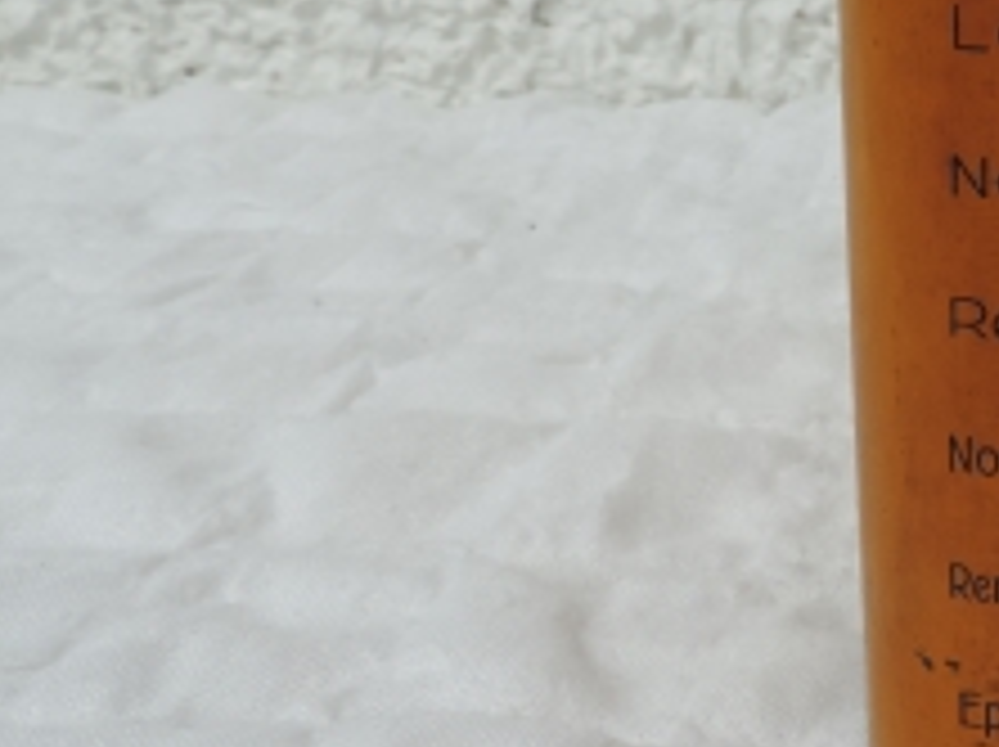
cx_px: 1130
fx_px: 1874
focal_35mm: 65
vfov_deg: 22.1
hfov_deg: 27.1
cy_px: 94
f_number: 3.7
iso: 80
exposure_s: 1/1600
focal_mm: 4.3
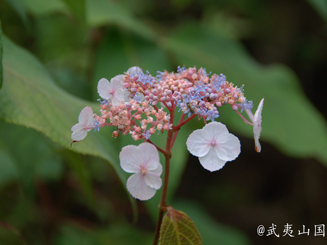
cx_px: 184
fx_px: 1791
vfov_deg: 7.8
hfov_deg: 10.4
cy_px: 115
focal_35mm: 190
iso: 100
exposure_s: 1/160
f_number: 5.6
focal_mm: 105
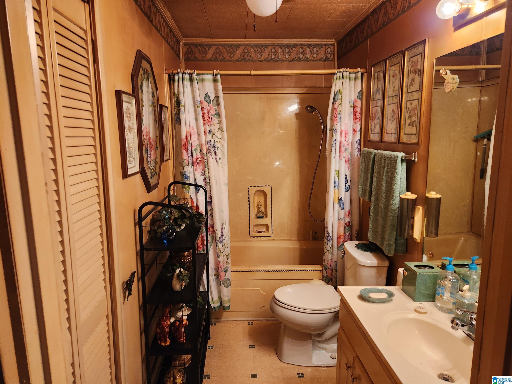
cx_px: 256
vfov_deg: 58.9
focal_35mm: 23
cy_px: 192
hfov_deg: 73.9
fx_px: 340
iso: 400
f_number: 1.8
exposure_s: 1/120
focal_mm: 5.4
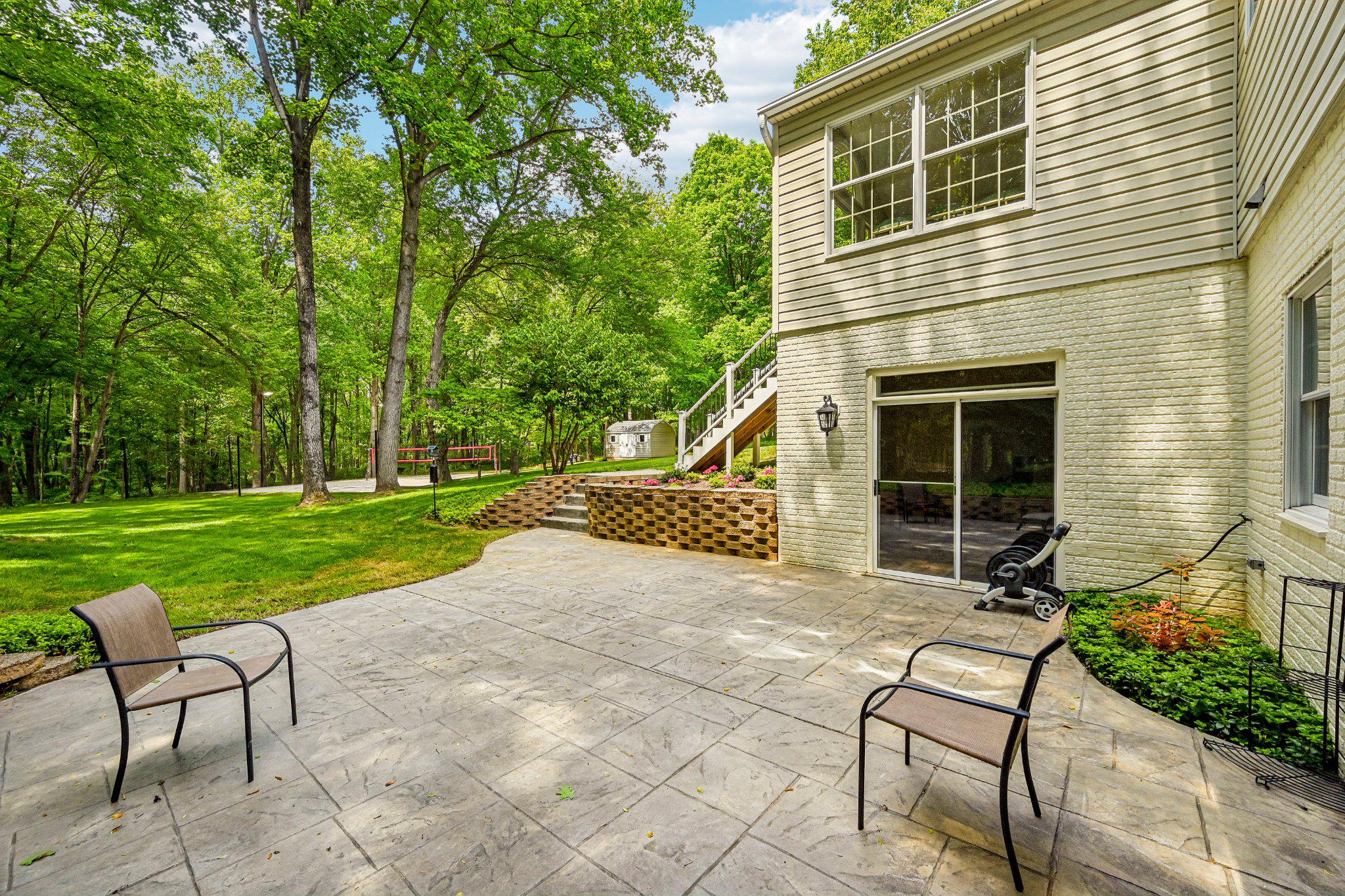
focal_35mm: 14
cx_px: 672
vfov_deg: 81.2
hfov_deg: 104.3
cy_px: 448
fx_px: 523
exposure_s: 1/125
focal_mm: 14
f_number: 8
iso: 100
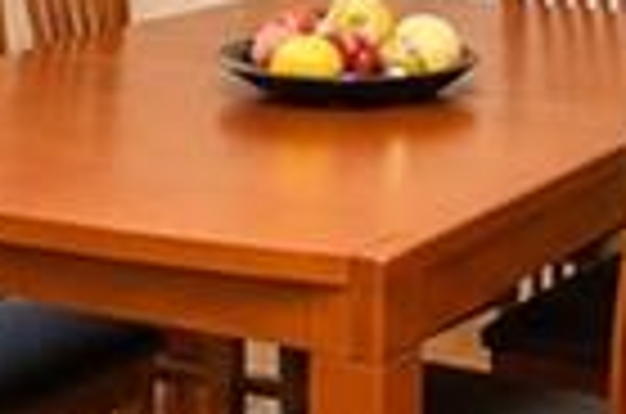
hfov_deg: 17.4
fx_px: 2047
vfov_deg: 11.2
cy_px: -180
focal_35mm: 118
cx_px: 329
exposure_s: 1/60
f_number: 5.6
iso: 64
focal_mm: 16
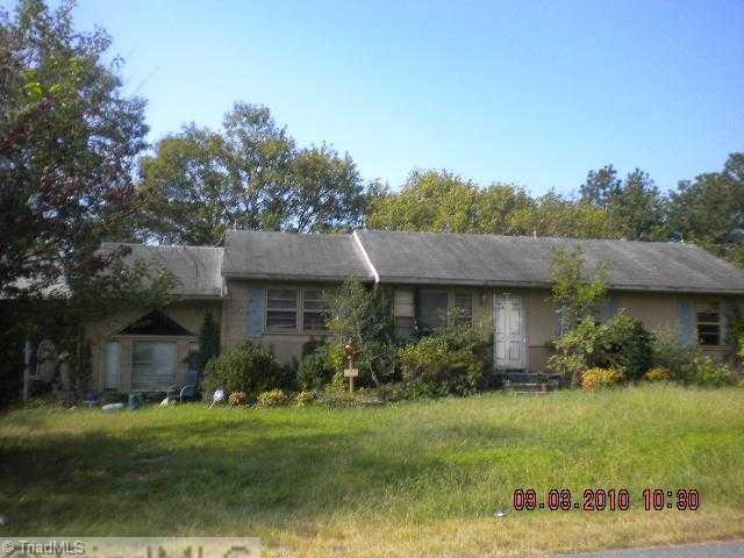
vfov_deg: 40.7
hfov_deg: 52.6
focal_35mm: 35
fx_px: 752
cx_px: 372
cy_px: 279
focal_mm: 6.3
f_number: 4.6
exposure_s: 1/276
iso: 80
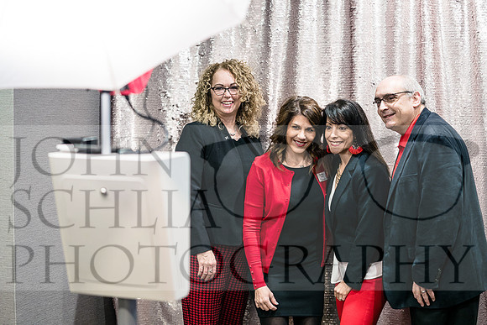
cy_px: 162
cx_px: 244
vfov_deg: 19.5
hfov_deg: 28.8
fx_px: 947
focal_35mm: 70
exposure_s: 1/60
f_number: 2.8
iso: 2000
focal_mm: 70
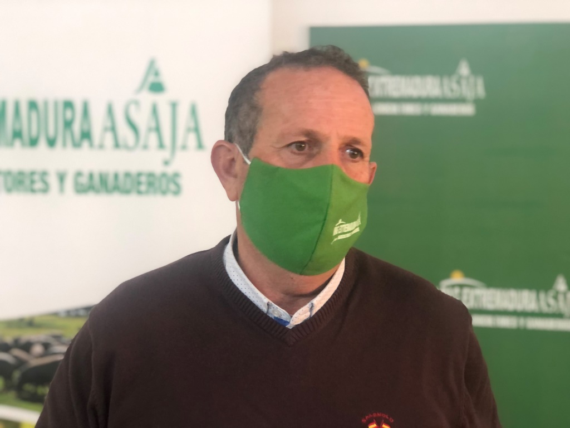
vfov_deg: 25.7
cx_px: 285
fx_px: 939
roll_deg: -0.2
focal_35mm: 57
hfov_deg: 33.8
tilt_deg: -5.0
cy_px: 214
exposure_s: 1/33
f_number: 2.8
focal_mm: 6.6
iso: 250
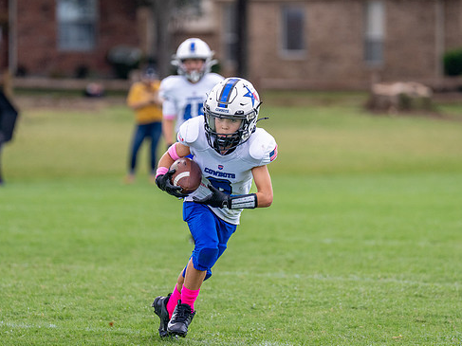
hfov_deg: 5.0
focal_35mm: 394
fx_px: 5257
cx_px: 219
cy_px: 142
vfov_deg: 3.8
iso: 400
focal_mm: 200
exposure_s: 1/3200
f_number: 2.8
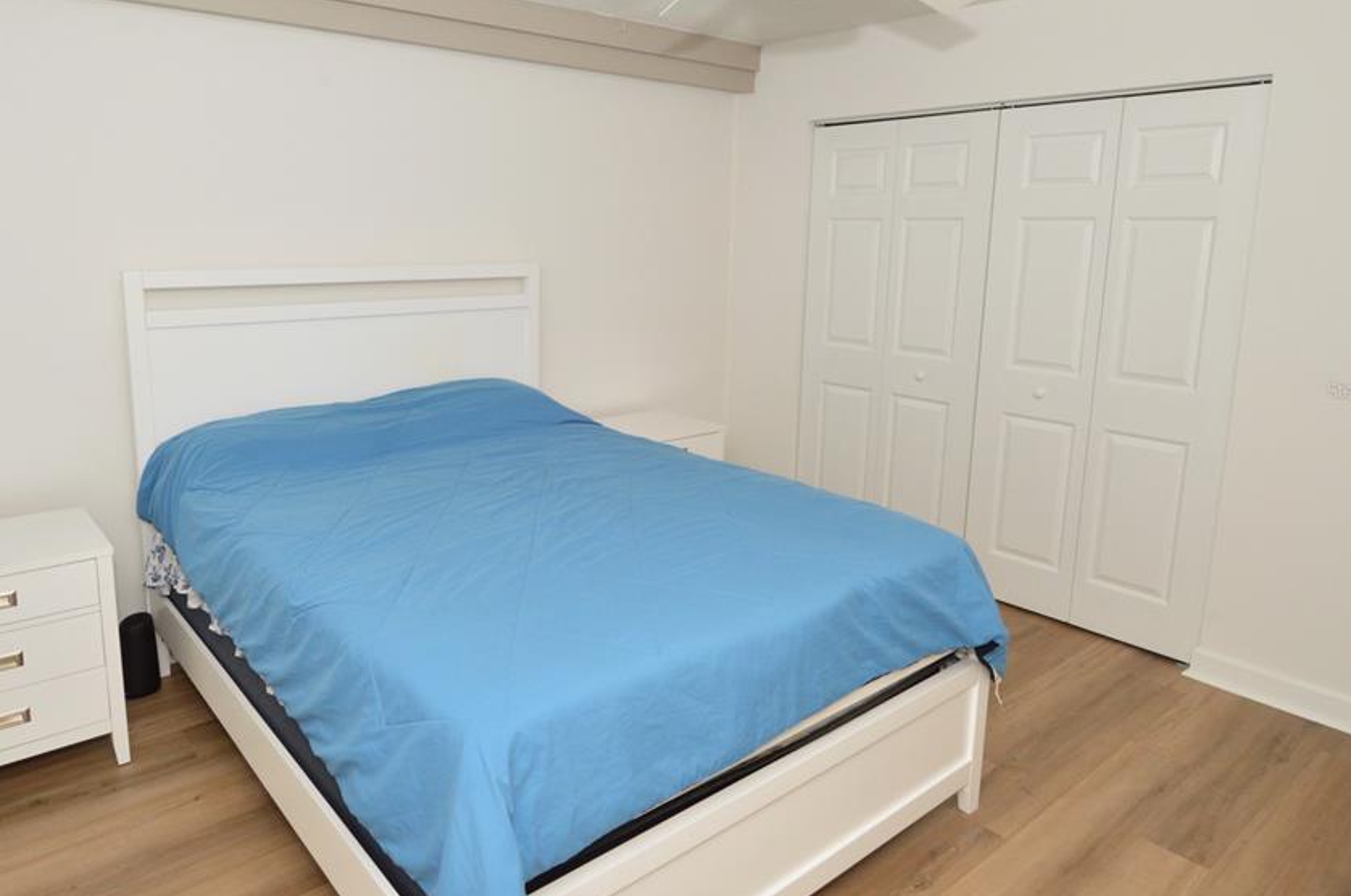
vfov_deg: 56.9
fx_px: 824
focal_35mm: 22
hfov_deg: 78.3
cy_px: 390
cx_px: 593
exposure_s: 1/80
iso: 800
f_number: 11
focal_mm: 12
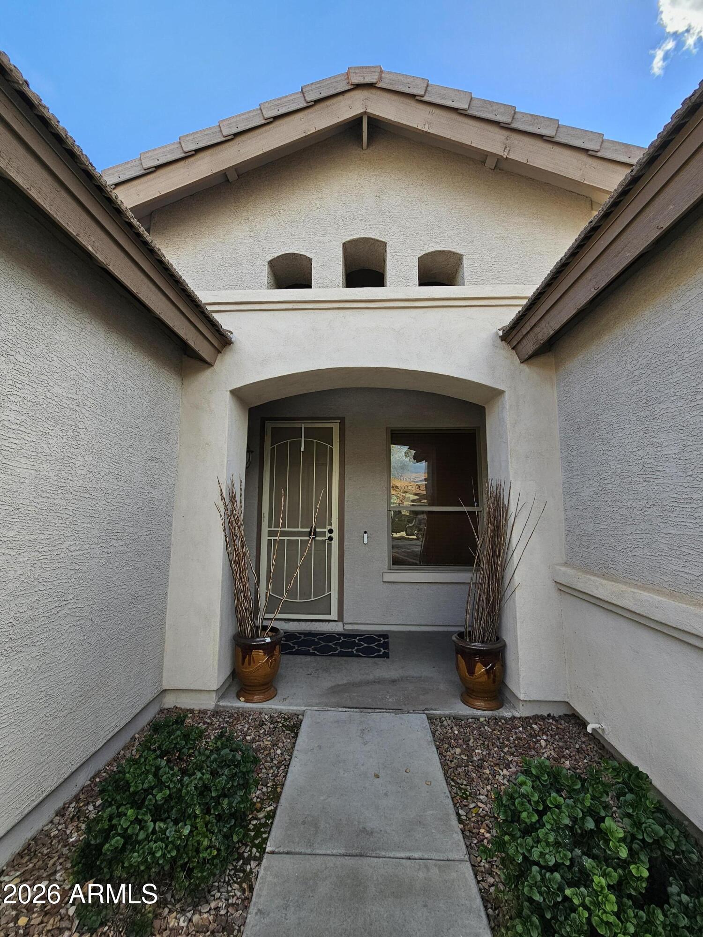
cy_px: 468
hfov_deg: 89.9
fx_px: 352
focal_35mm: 13
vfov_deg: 106.2
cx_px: 352
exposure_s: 1/445
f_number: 2.2
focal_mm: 2.2
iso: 50
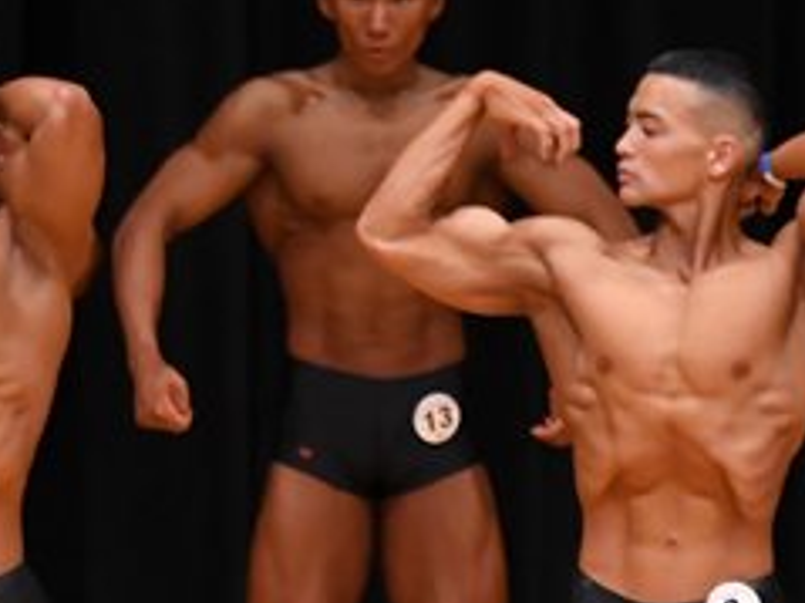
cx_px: 689
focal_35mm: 701
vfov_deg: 2.1
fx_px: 16294
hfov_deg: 2.8
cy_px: 610
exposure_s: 1/400
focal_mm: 150
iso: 3200
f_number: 5.6
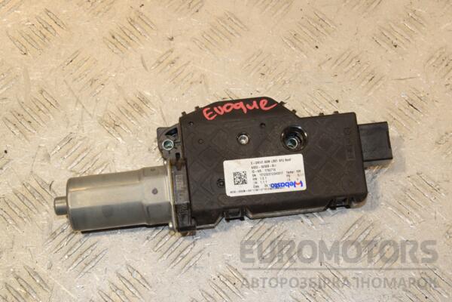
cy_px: 151
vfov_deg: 18.9
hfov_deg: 28.1
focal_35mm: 72
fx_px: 904
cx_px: 226
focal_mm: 48
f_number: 10
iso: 800
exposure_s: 1/200
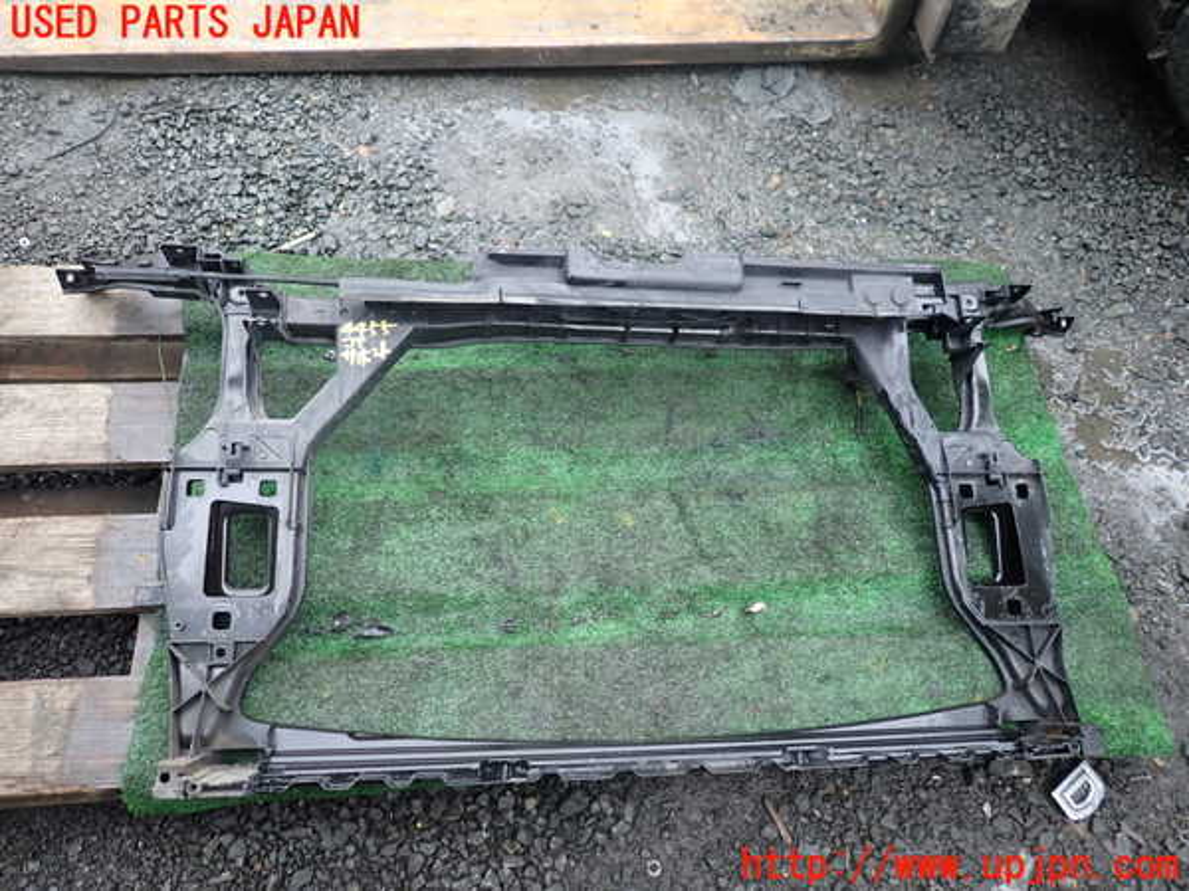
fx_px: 859
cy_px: 446
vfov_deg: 54.9
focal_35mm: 25
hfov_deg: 69.4
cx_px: 594
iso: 100
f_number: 2
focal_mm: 4.5
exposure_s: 1/100
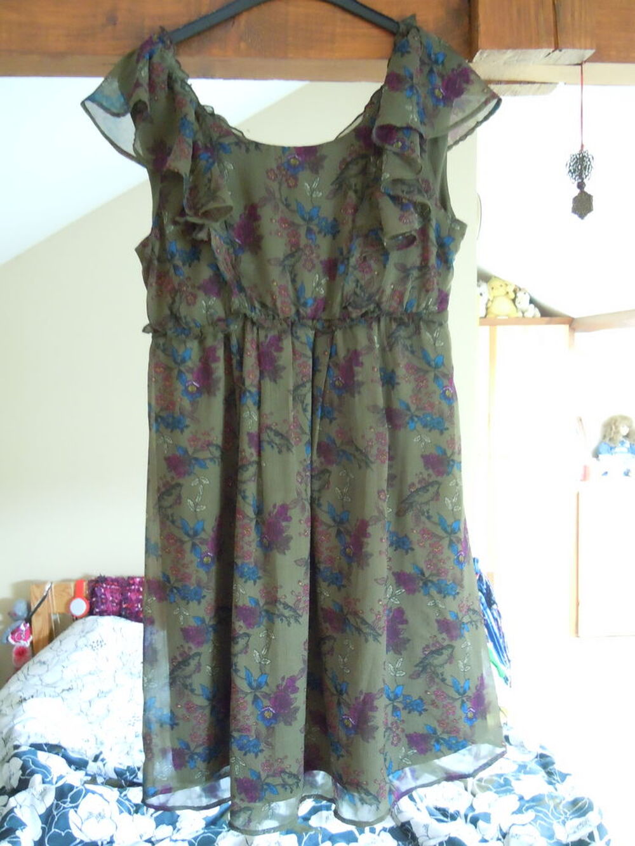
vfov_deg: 60.0
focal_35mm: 30
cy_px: 423
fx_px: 734
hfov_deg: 46.8
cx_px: 318
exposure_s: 1/5
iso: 800
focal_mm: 5.4
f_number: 3.5
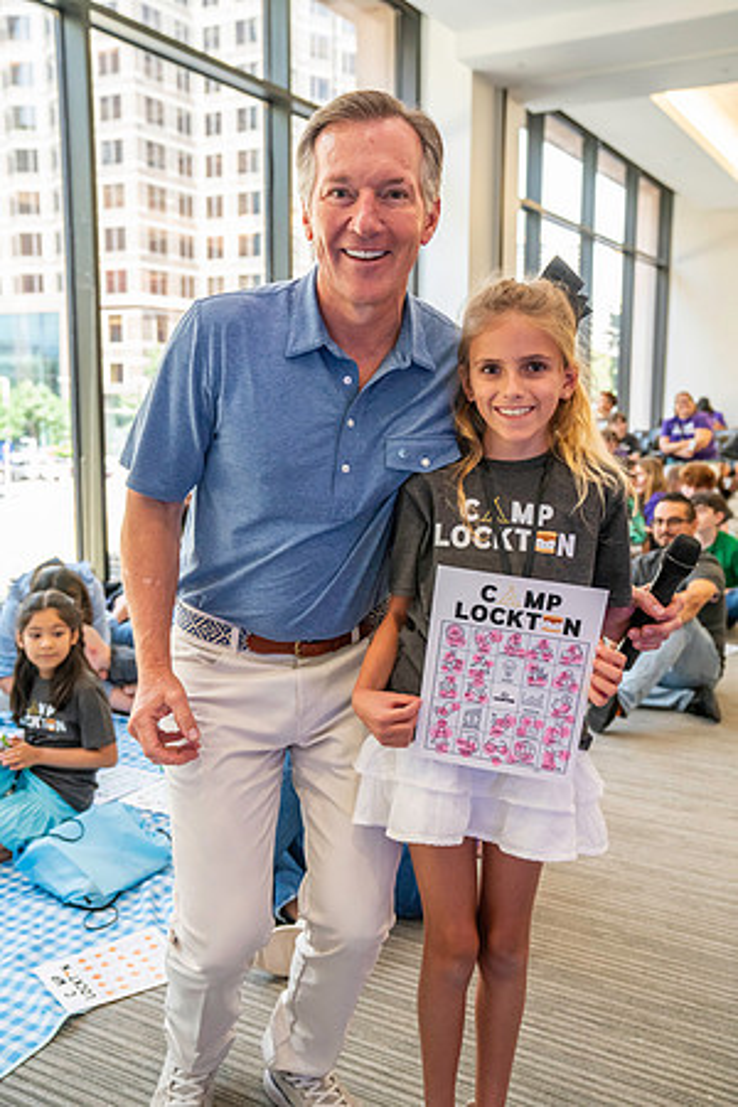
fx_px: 1045
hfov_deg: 38.9
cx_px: 369
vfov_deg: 55.8
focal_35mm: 34
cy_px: 554
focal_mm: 34
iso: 3200
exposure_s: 1/160
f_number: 4
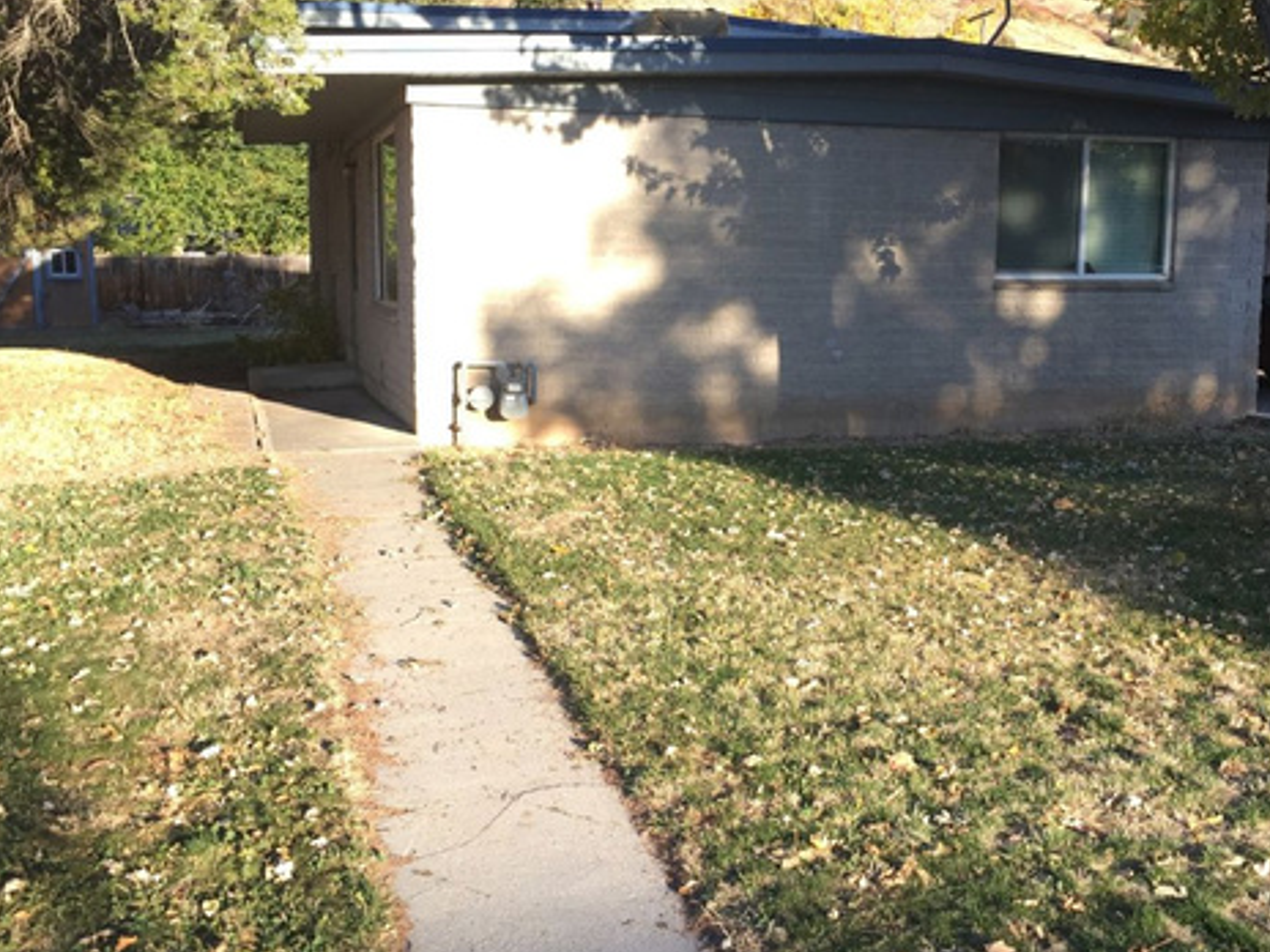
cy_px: 432
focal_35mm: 40
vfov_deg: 35.9
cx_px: 739
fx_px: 1468
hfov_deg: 46.6
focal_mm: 4.15
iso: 32
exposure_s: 1/293
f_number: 2.2
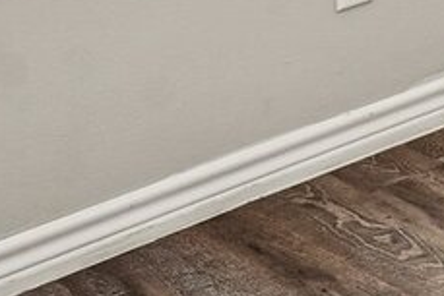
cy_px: -501
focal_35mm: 113
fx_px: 1394
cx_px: 925
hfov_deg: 14.5
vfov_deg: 10.0
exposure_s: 1/30
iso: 125
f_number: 8
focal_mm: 16
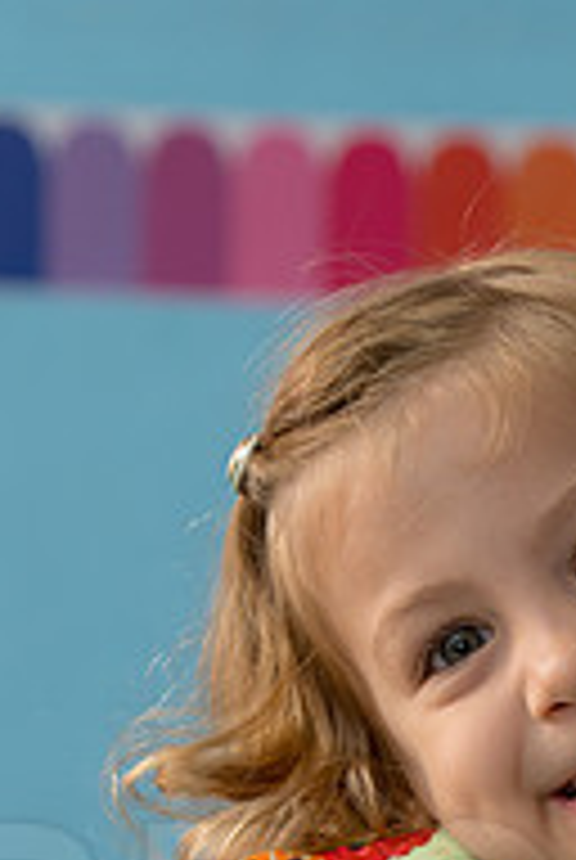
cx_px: 450
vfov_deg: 8.3
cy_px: 937
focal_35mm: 247
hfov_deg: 5.6
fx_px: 5906
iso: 1600
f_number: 5.6
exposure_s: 1/160
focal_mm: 105
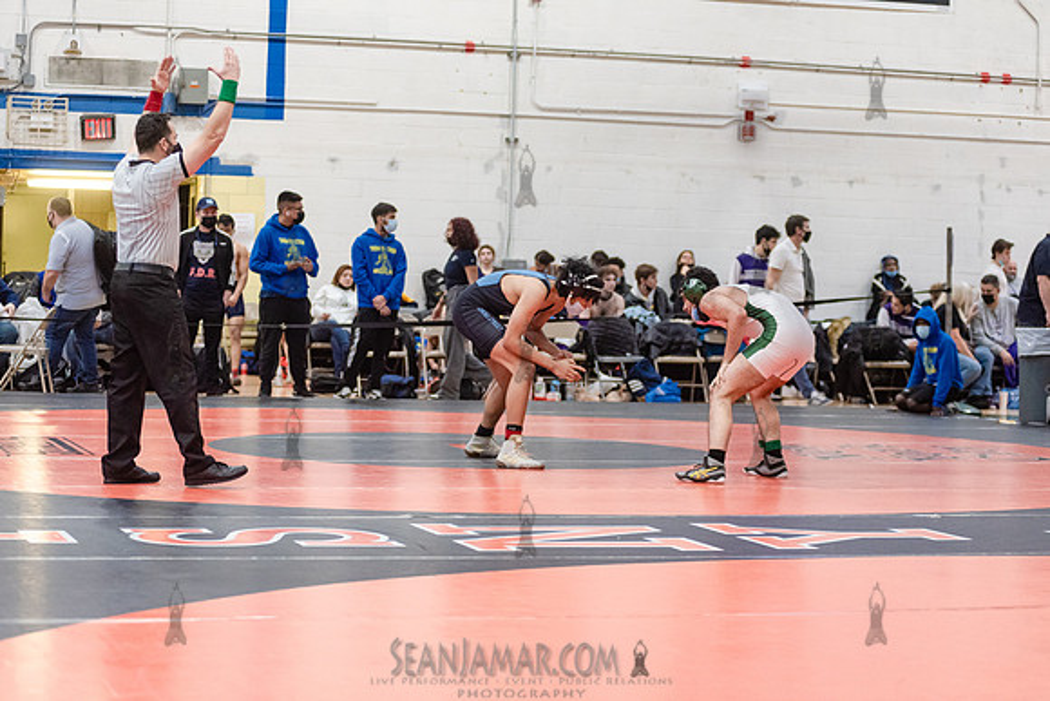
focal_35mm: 86
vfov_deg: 15.9
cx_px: 525
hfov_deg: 23.6
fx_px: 2509
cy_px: 350
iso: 4000
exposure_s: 1/400
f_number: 3.5
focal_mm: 86
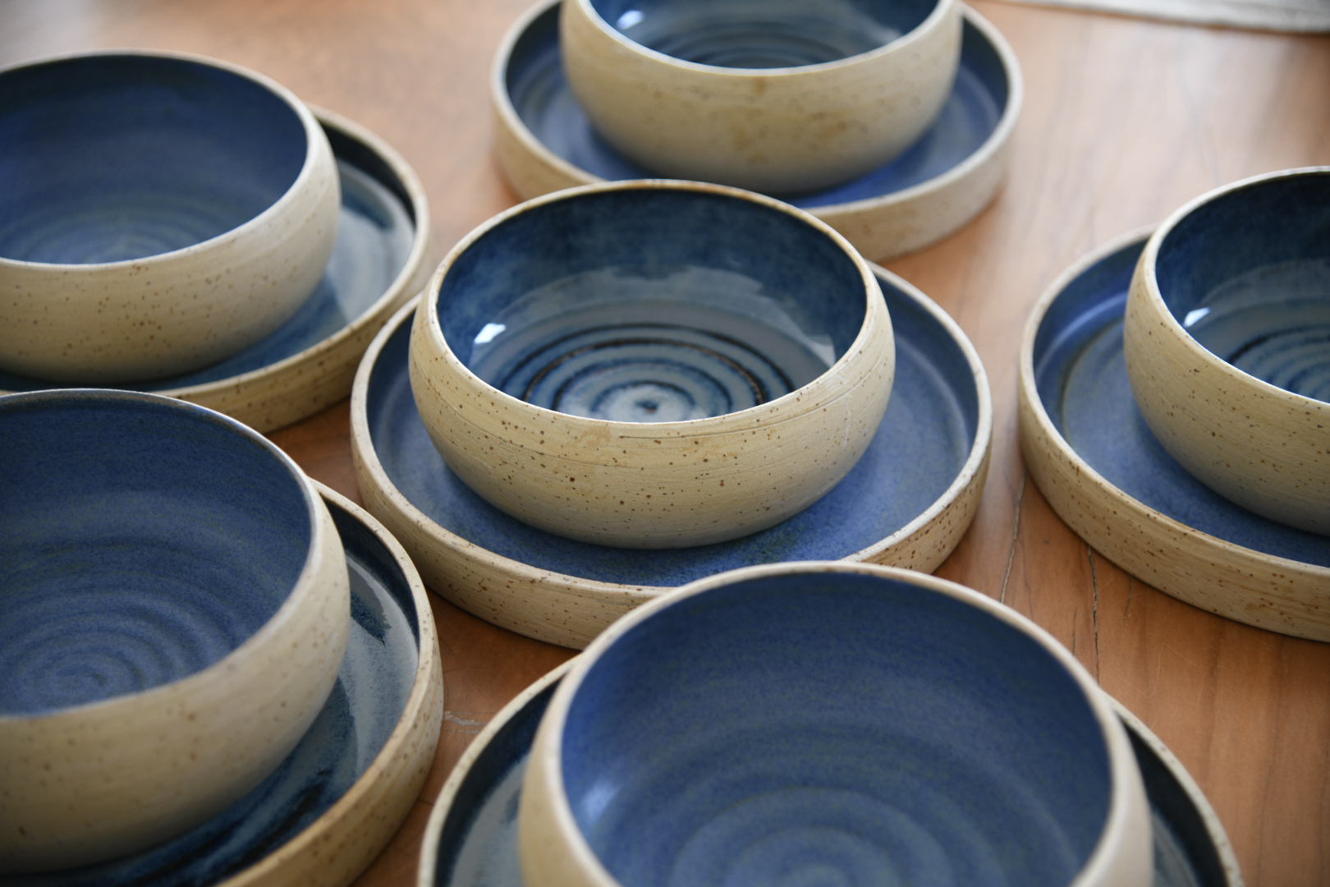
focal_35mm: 70
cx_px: 665
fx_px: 2586
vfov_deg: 19.5
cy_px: 444
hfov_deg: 28.8
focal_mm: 70
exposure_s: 1/40
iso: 400
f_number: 4
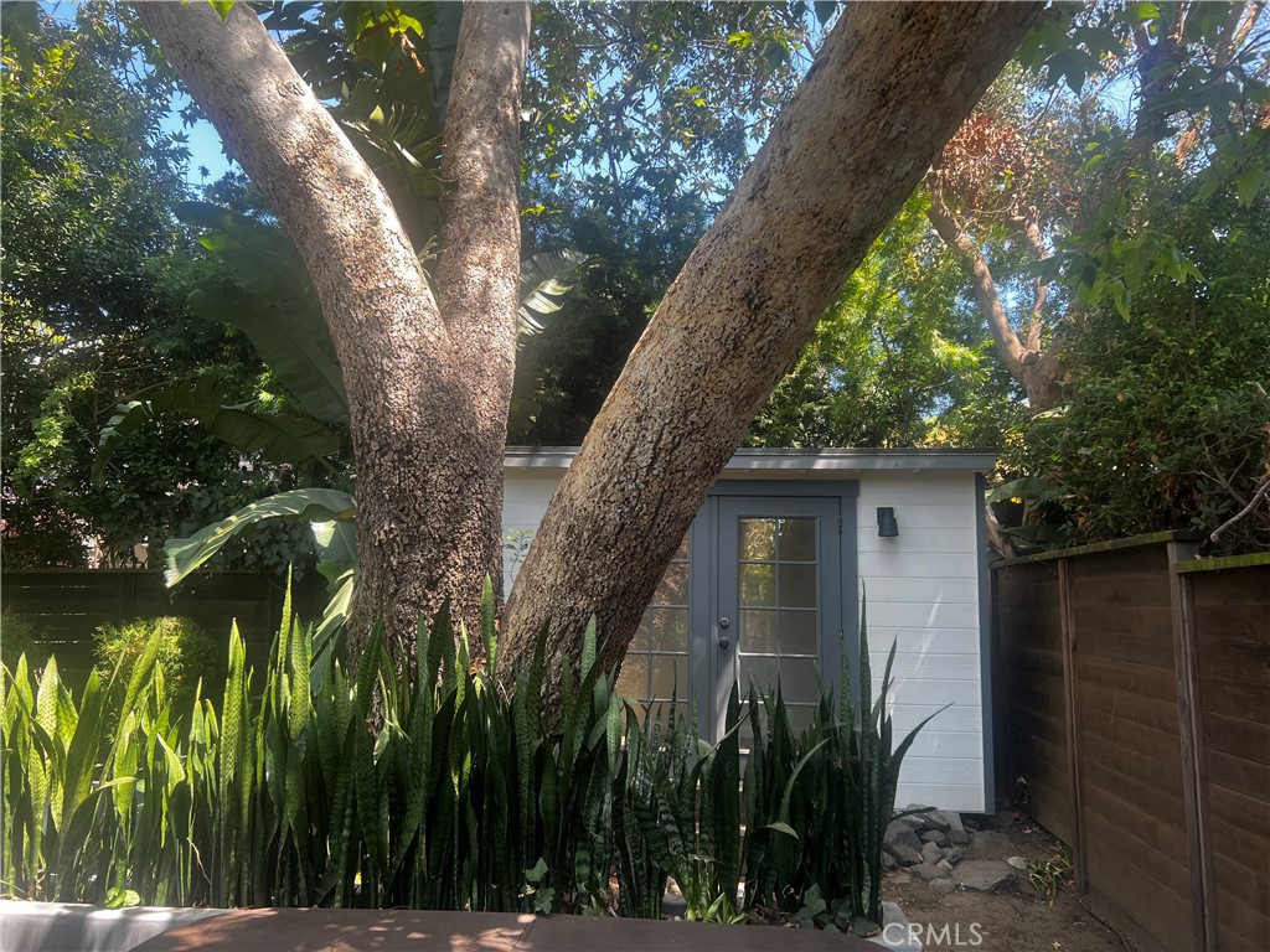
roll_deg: -0.3
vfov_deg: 53.1
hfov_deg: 67.3
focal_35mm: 26
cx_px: 635
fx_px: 954
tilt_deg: +7.8
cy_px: 476
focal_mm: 5.7
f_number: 1.5
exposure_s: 1/175
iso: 40
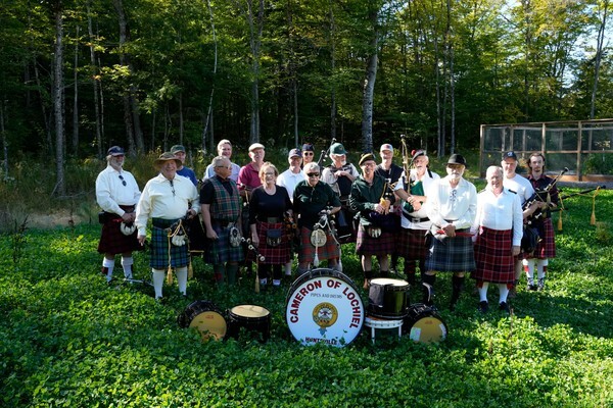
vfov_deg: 38.9
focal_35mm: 34
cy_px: 204
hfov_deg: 55.8
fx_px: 579
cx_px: 306
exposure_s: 1/400
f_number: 7.1
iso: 800
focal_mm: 34
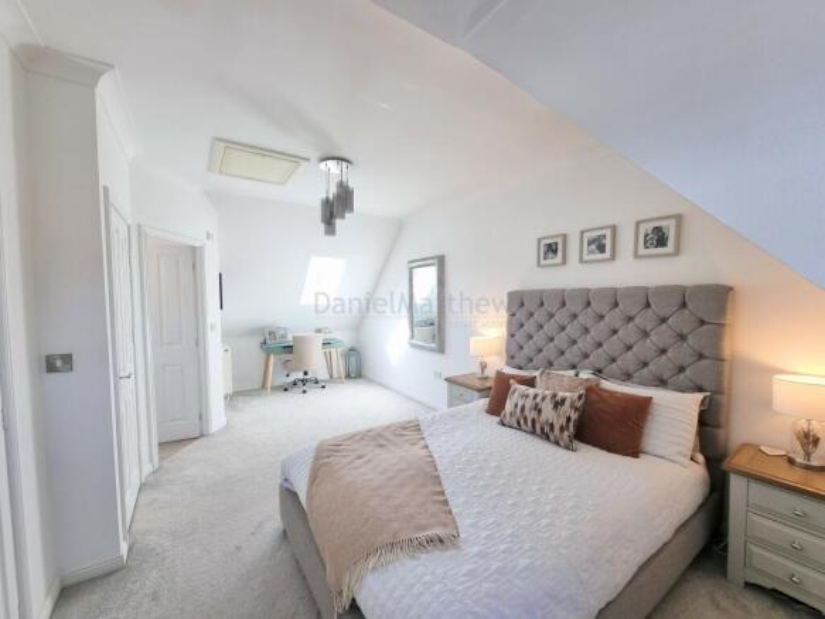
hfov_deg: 106.2
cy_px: 310
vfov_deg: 89.9
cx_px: 412
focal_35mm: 13
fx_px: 310
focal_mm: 2.2
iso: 50
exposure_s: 1/58
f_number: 2.2
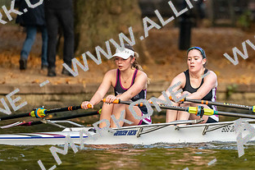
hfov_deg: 2.8
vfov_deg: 1.8
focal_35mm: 747
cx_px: 164
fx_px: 5288
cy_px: 79
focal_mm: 400
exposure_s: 1/2500
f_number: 4.5
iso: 3200
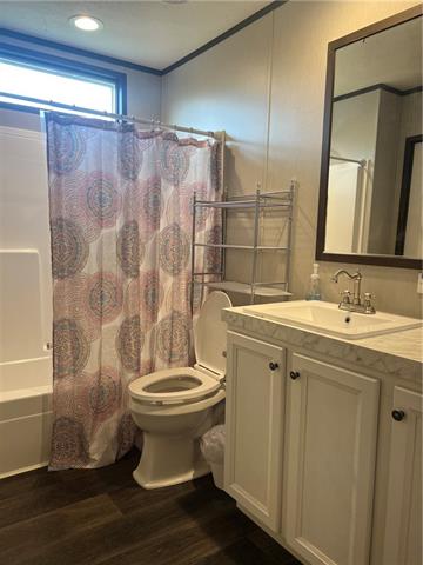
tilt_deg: -5.4
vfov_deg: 67.3
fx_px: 424
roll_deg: -1.6
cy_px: 282
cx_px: 212
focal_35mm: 26
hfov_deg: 53.1
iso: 100
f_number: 1.5
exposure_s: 1/120
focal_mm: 5.7
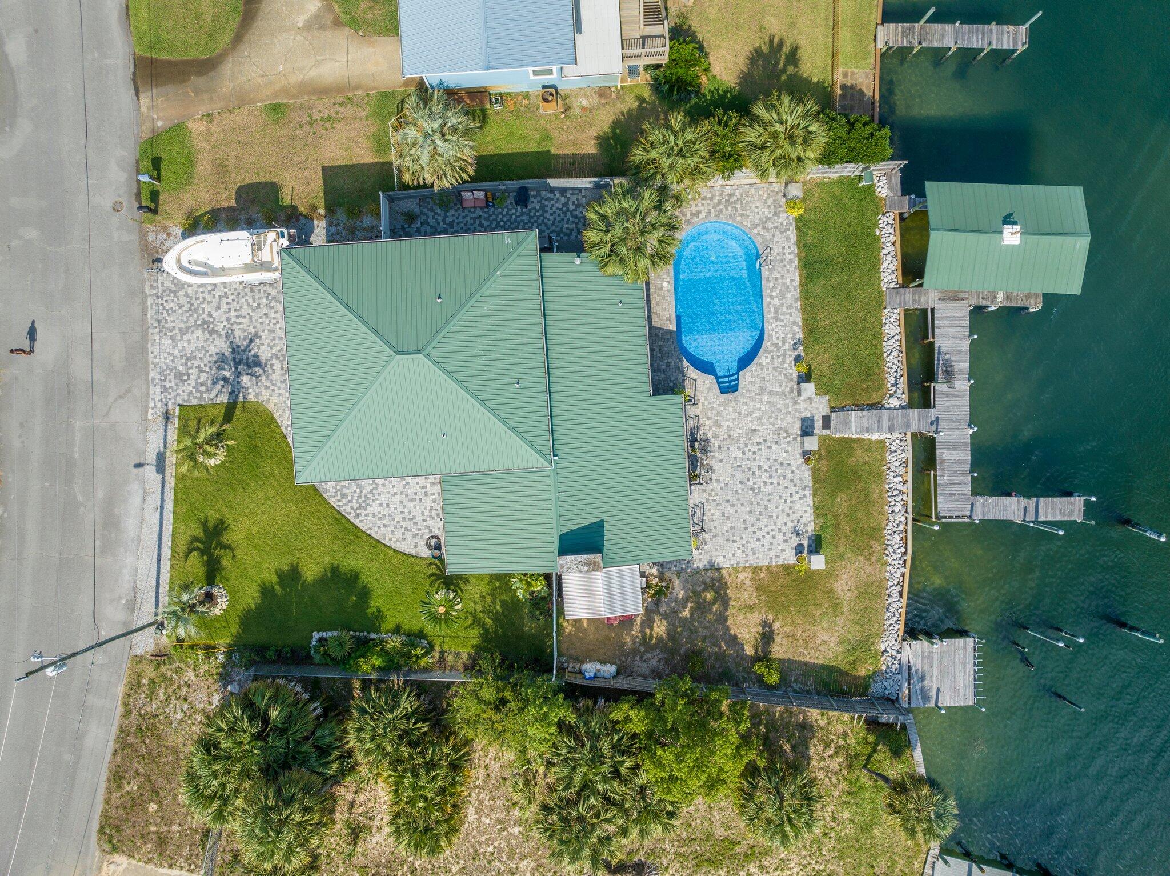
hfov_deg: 71.6
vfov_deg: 56.8
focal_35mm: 24
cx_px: 585
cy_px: 438
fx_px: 811
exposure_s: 1/1250
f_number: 2.8
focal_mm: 12.29
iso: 100
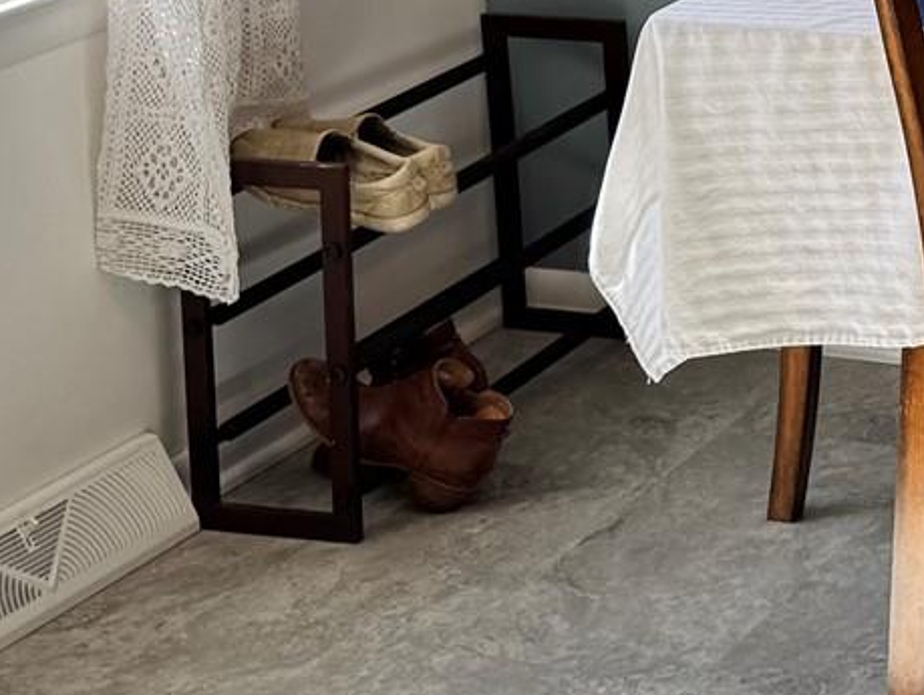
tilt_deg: -11.7
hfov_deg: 16.9
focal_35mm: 107
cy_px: -210
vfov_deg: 13.4
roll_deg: +0.8
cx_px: 1315
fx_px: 2858
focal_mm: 6.76
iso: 64
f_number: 1.78
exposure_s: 1/159
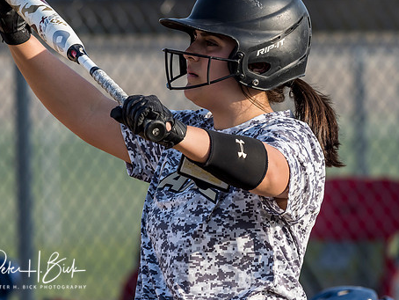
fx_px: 8845
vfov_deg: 1.9
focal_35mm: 767
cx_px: 215
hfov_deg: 2.6
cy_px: 126
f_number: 5.6
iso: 400
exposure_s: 1/1250
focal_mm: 300
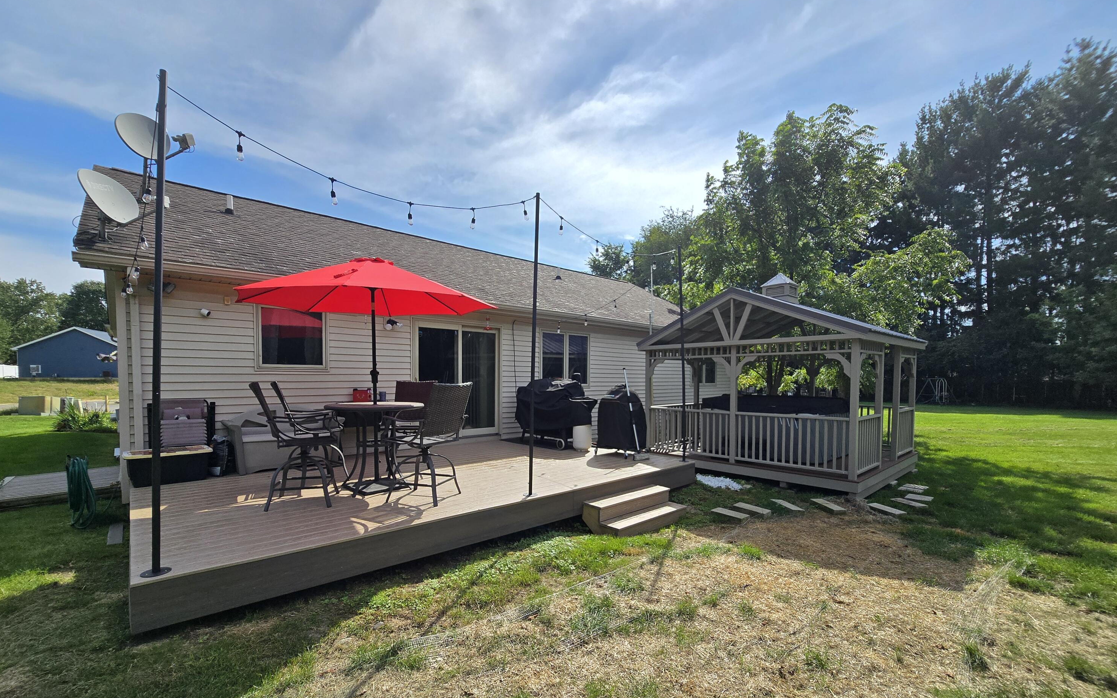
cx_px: 554
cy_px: 396
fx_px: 426
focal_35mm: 14
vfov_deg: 78.2
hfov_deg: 105.3
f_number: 2.2
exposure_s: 1/2745
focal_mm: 2.2
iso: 50
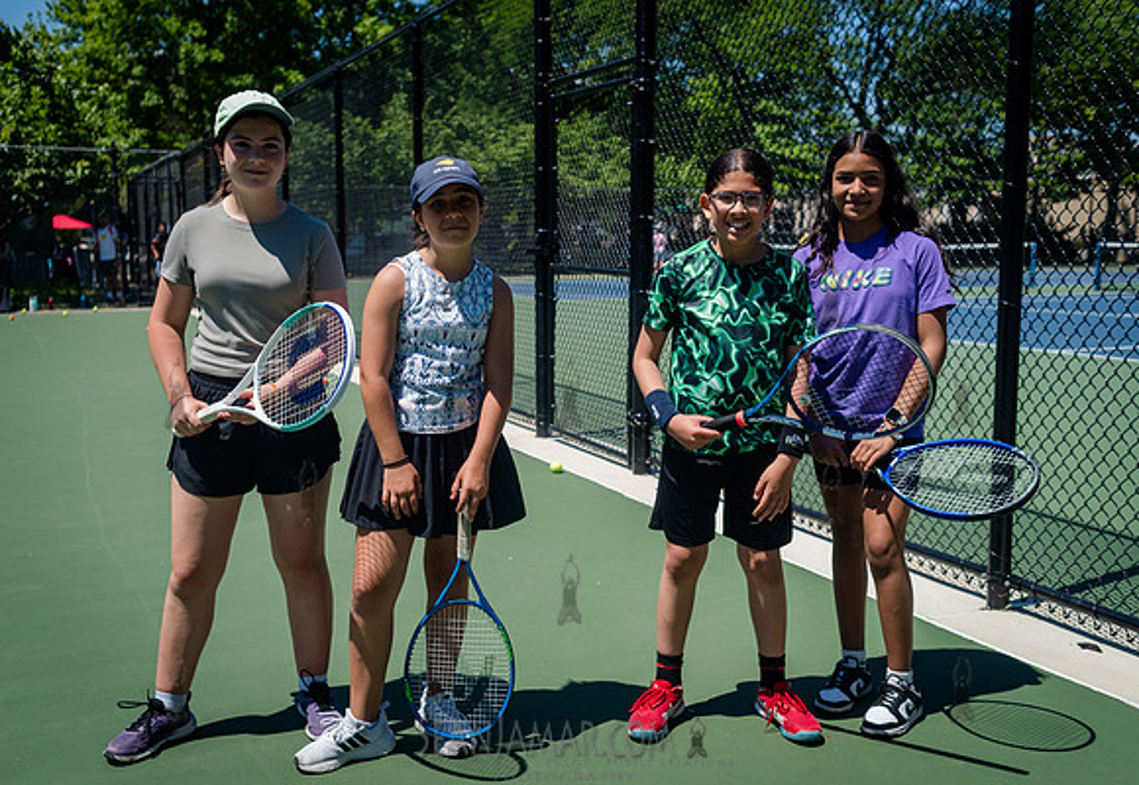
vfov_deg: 36.6
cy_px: 378
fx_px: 1187
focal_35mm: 37
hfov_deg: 51.2
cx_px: 528
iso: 200
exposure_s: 1/1600
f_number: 4
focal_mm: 35
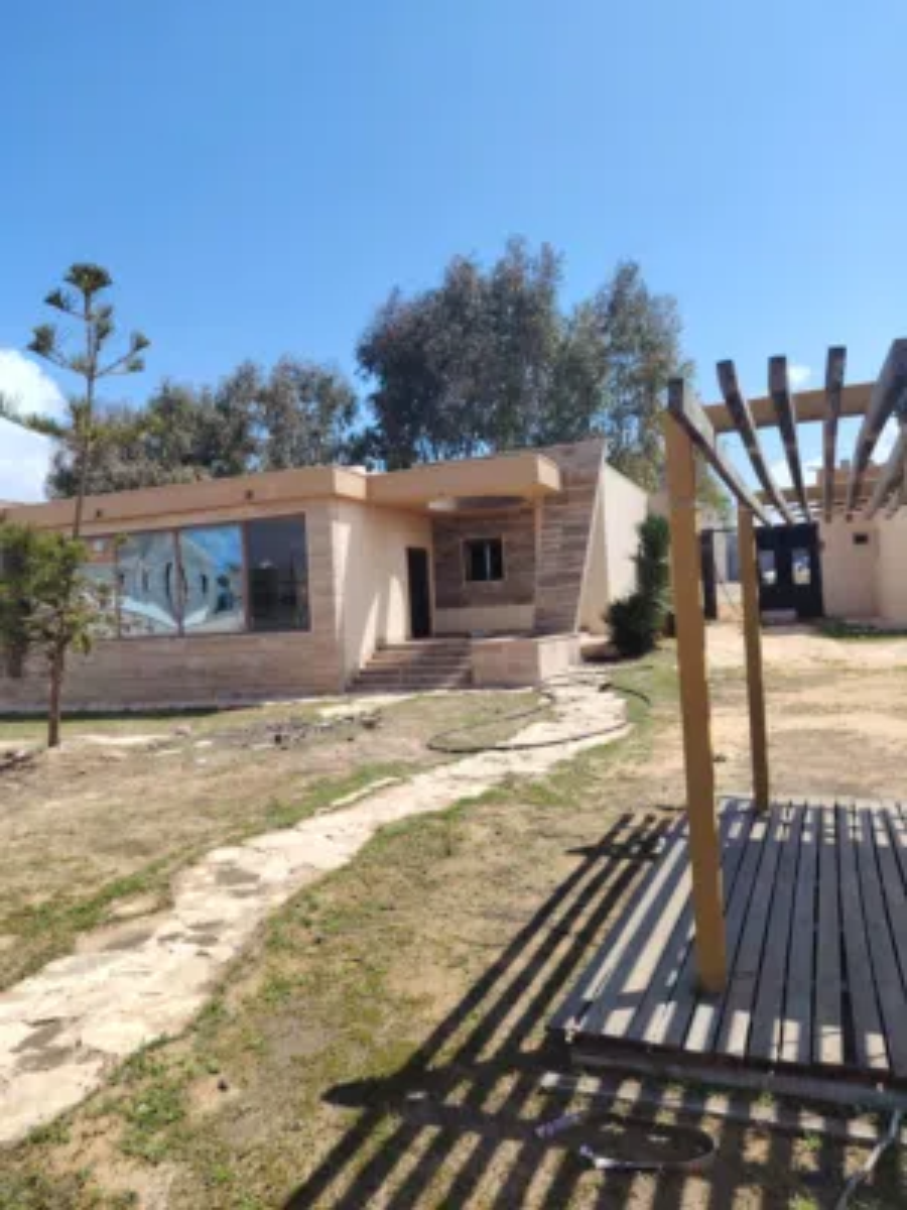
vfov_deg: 71.6
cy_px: 605
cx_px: 454
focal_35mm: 24
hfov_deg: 56.8
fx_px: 838
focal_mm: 5.25
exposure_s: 1/867
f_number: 1.75
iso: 50
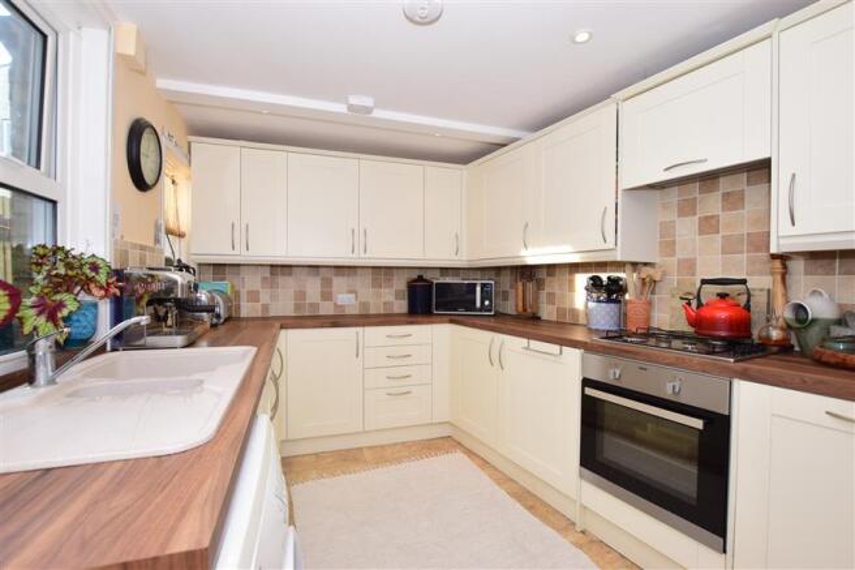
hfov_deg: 100.4
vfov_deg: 77.3
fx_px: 356
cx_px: 428
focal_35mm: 15
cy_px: 285
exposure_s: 1/60
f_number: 7.1
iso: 400
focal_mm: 10
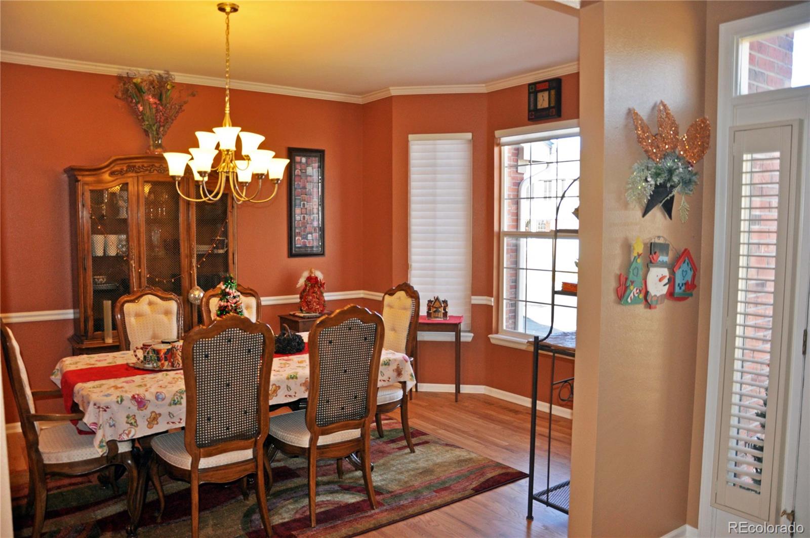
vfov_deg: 47.8
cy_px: 269
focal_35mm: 27
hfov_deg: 67.5
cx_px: 405
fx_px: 607
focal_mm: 18
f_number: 3.5
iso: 400
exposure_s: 1/160
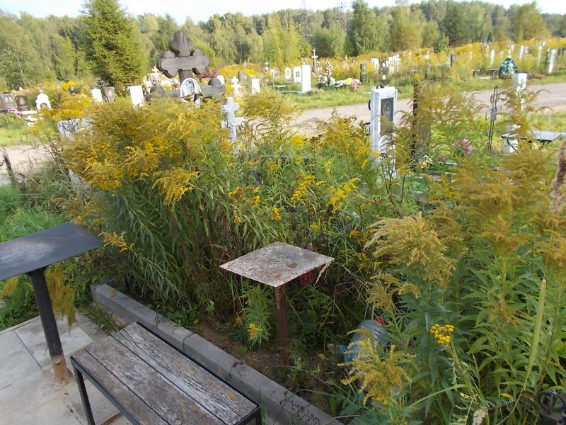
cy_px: 212
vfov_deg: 53.1
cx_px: 283
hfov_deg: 67.3
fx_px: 425
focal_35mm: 26
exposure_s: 1/200
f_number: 3.2
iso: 80
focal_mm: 4.6
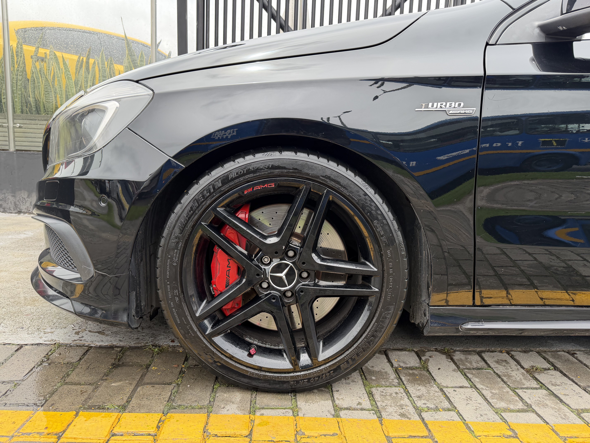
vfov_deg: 56.8
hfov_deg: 71.6
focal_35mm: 24
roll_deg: -2.6
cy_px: 222
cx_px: 295
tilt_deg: -9.3
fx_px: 409
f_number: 1.78
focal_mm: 6.76
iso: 100
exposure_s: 1/888
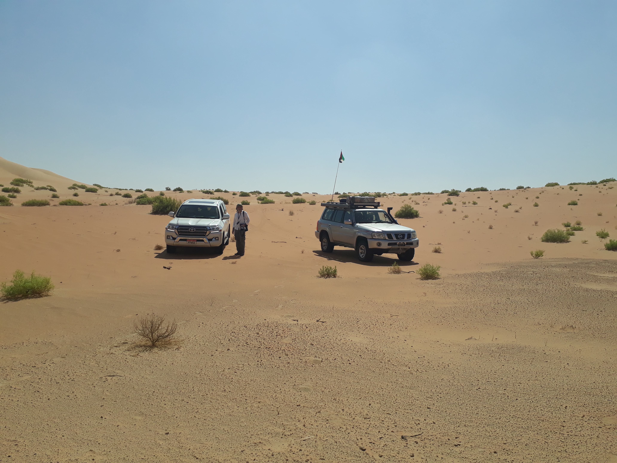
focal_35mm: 27
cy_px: 232
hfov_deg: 65.3
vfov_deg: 51.4
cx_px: 308
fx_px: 481
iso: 40
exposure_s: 1/3759
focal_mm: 3.6
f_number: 1.9
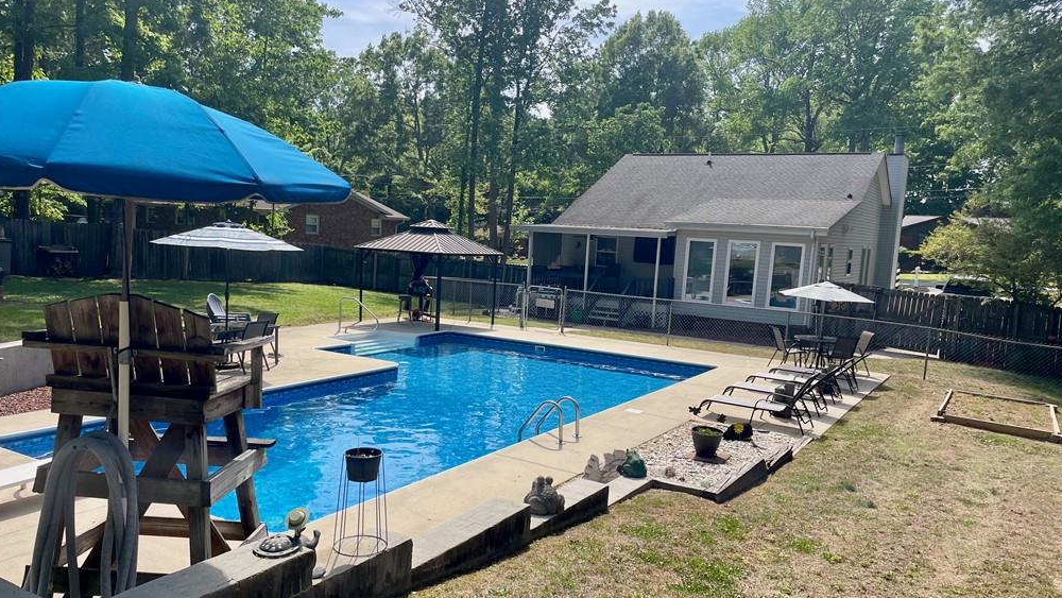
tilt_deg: -6.2
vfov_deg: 40.1
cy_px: 344
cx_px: 530
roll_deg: -3.8
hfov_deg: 66.1
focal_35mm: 29
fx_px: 817
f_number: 1.6
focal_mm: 4.2
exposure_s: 1/2092
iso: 32
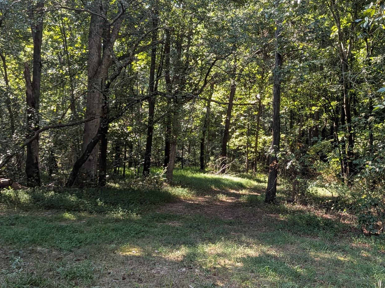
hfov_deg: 46.4
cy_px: 133
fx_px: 445
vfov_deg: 35.9
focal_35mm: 40
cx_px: 240
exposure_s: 1/249
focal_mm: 4.53
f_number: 1.7
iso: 85
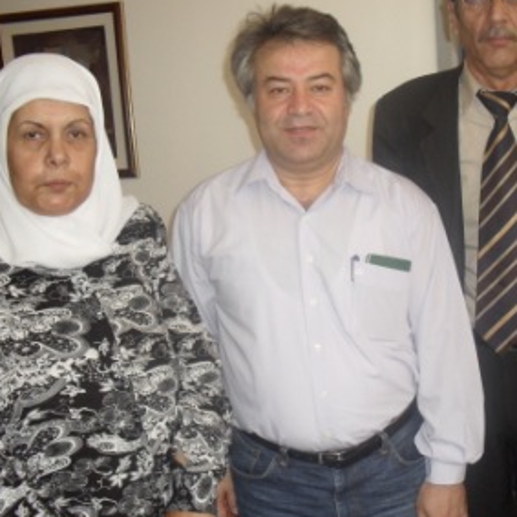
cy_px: 289
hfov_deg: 33.8
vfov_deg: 34.6
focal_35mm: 49
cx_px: 400
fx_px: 828
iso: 200
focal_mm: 6.3
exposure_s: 1/45
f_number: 3.2
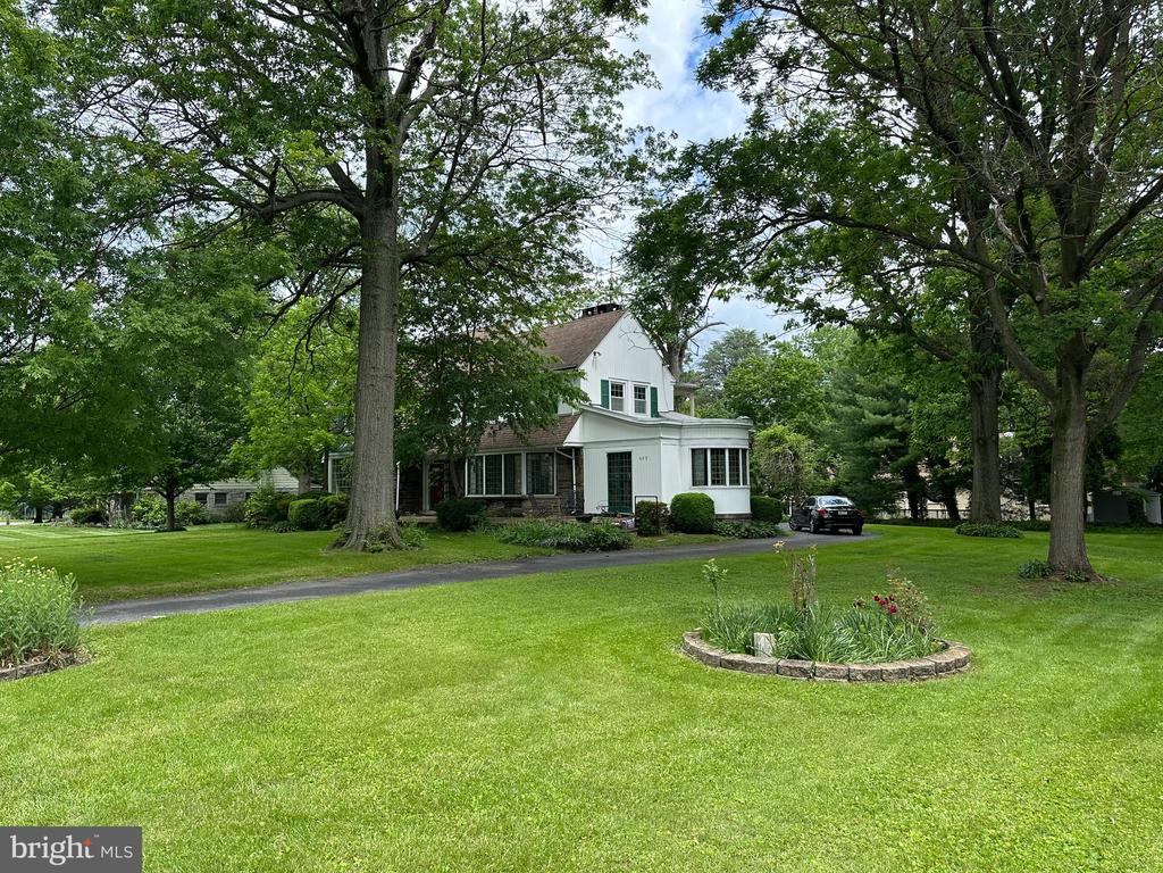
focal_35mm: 24
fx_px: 806
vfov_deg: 56.8
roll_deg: +0.7
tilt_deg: +2.9
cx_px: 582
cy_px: 436
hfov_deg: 71.6
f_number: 1.78
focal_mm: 6.86
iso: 80
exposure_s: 1/1212
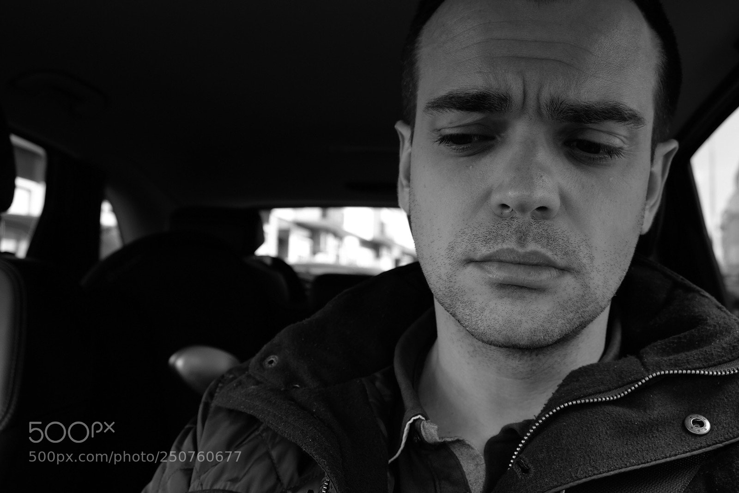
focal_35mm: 35
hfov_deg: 54.4
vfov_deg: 37.9
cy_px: 246
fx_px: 718
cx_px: 370
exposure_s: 1/60
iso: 400
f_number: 6.4
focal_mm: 23.3
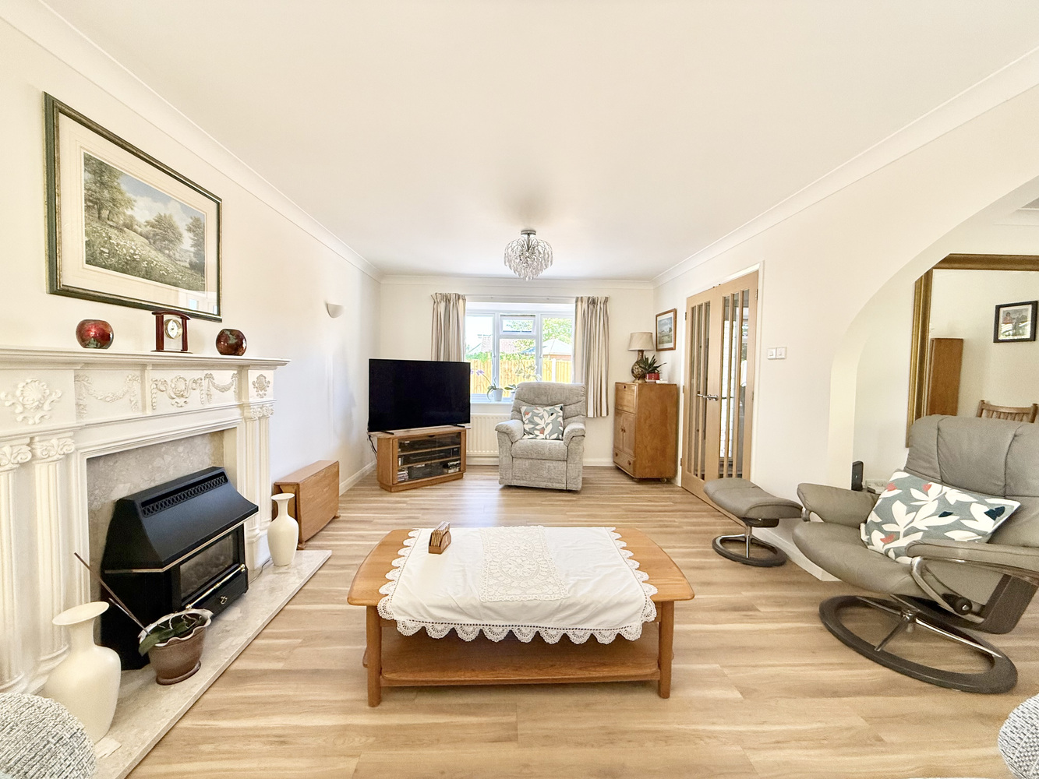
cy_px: 390
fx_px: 420
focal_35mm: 14
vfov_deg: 85.7
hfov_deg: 102.1
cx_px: 520
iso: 160
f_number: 2.2
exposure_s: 1/99
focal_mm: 2.22
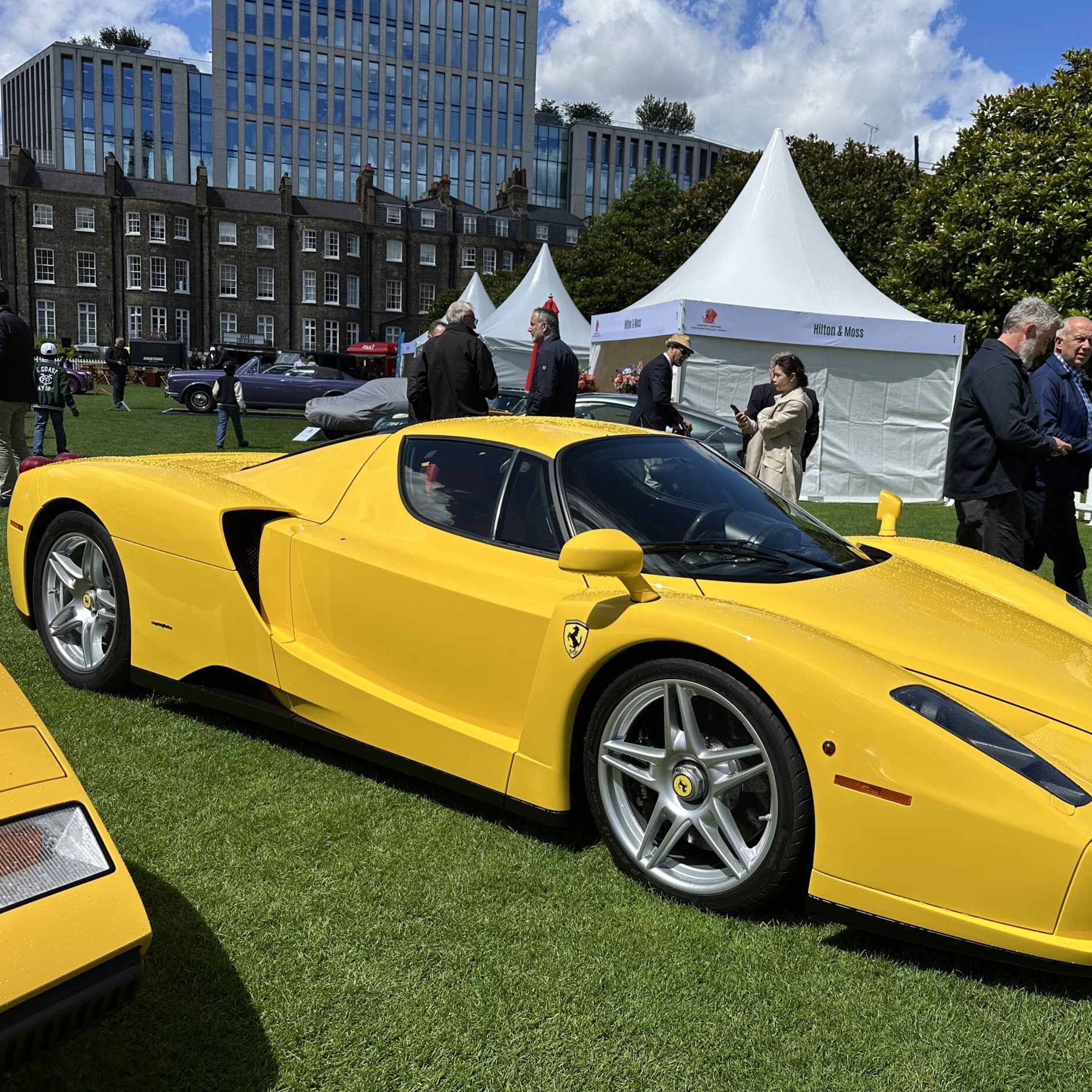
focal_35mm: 29
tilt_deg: -8.1
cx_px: 656
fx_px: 1035
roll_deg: -3.3
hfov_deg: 55.2
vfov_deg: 55.6
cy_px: 537
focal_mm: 6.86
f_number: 1.78
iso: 80
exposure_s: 1/7576
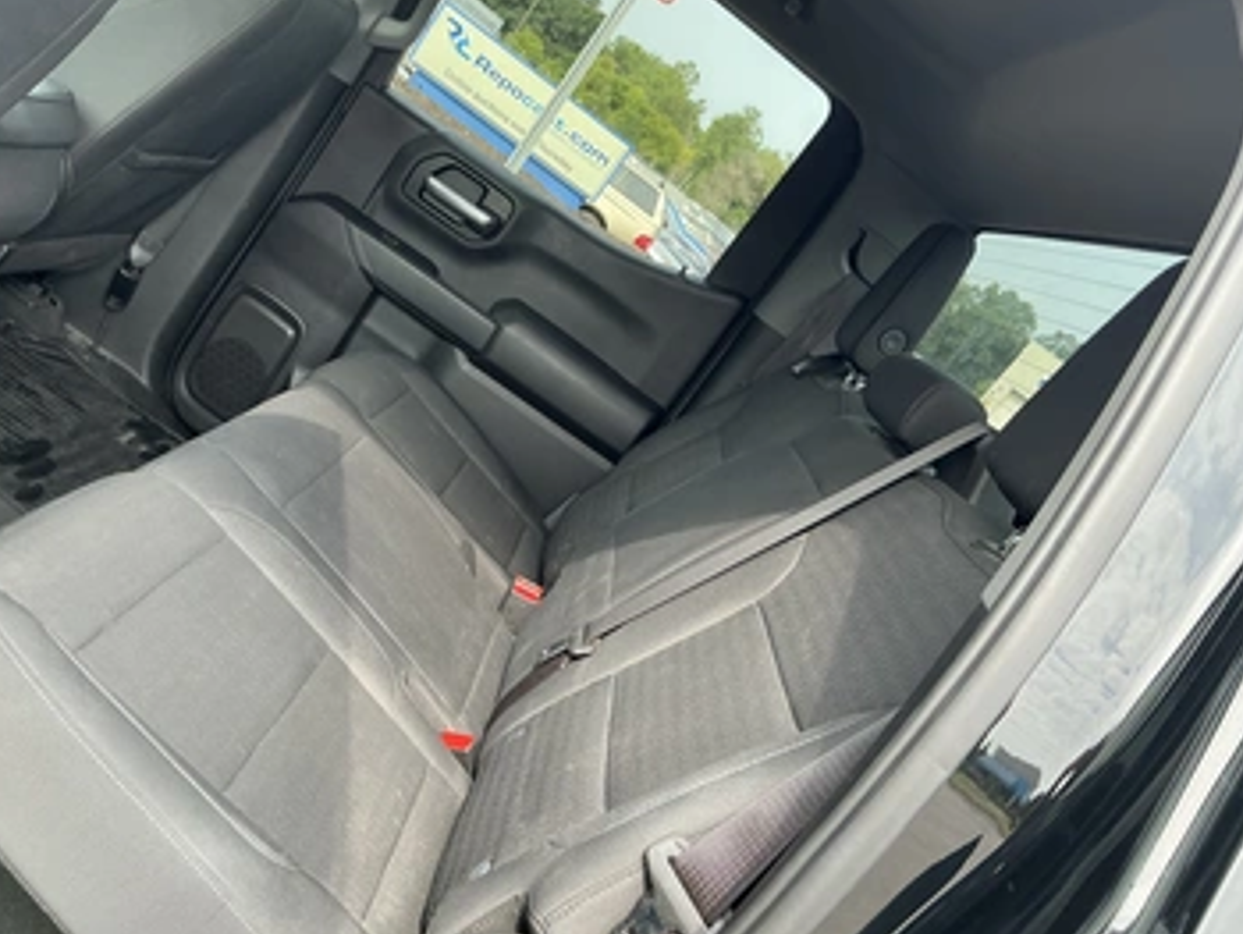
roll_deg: -37.5
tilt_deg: -17.1
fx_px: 1150
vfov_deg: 44.1
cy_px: 515
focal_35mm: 32
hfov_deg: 56.6
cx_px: 543
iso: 32
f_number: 1.8
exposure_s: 1/122
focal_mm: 3
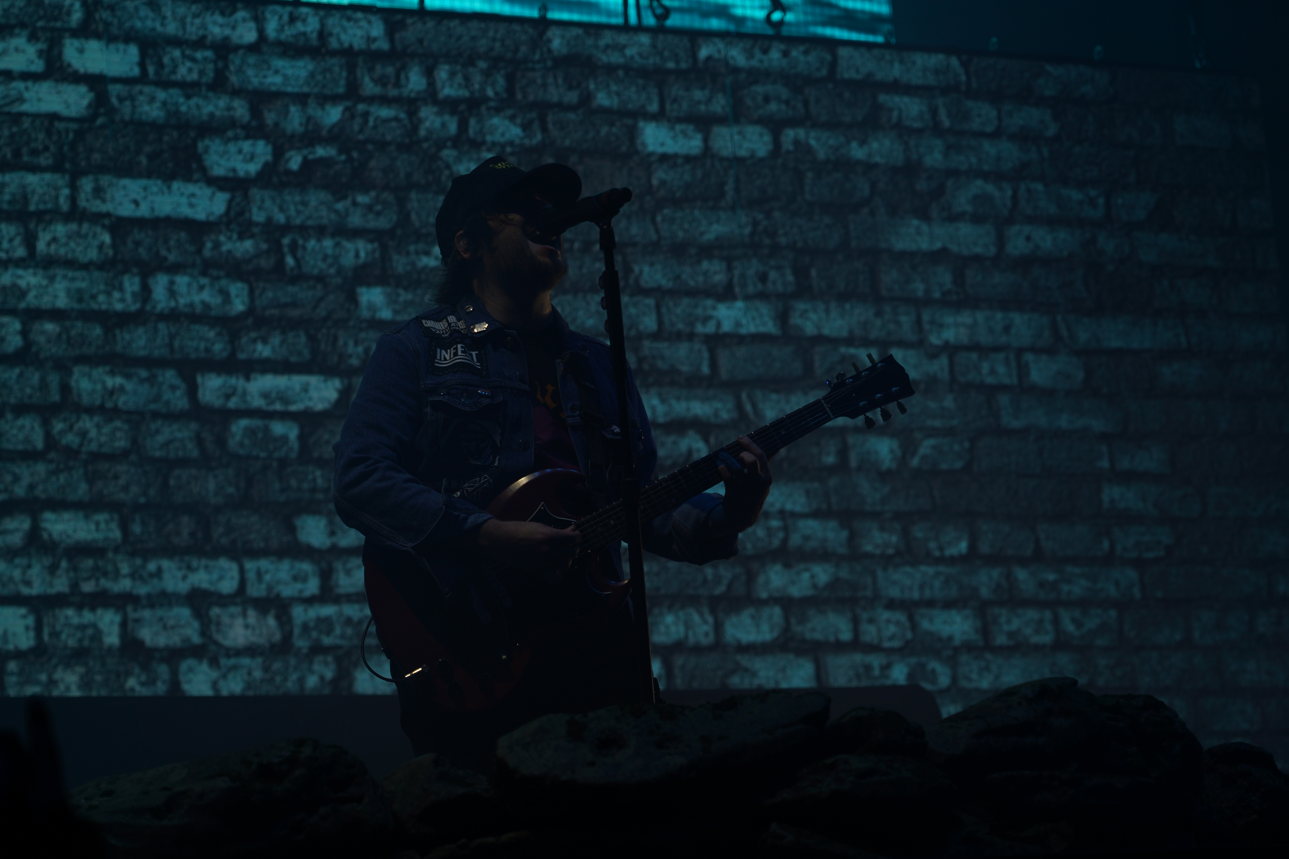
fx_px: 3759
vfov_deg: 13.0
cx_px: 644
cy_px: 430
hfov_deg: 19.5
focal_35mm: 105
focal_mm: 105
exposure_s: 1/200
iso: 100
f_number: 5
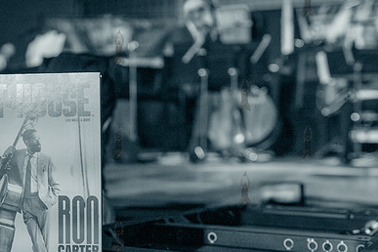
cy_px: 141
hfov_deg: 30.2
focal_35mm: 66
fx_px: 693
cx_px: 118
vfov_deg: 20.6
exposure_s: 1/1000
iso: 5000
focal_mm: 44
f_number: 3.5
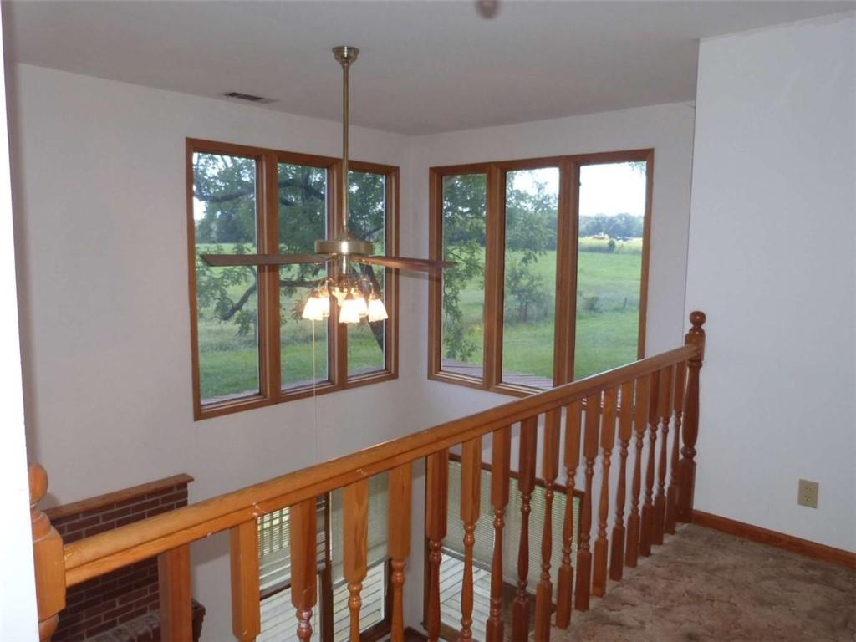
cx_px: 428
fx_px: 618
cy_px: 321
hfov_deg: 69.4
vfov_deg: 54.9
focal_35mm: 25
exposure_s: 1/60
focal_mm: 4.5
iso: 160
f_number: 2.8
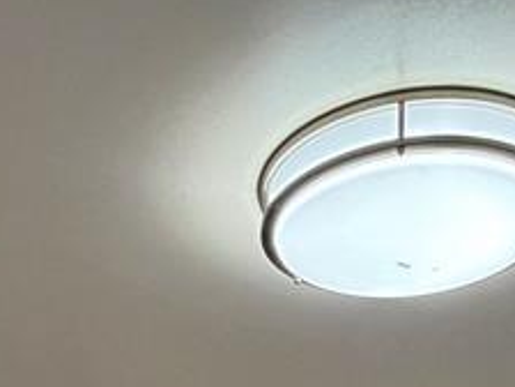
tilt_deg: -7.8
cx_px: 267
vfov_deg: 15.6
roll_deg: +1.2
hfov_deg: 30.3
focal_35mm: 64
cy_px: 866
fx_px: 952
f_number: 2.2
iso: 250
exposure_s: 1/120
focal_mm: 2.22
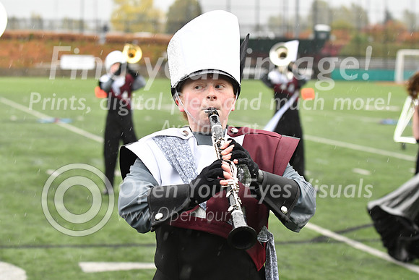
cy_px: 140
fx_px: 1222
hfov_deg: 19.5
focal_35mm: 105
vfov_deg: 13.0
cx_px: 210
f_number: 4
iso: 1000
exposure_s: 1/500
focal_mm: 70
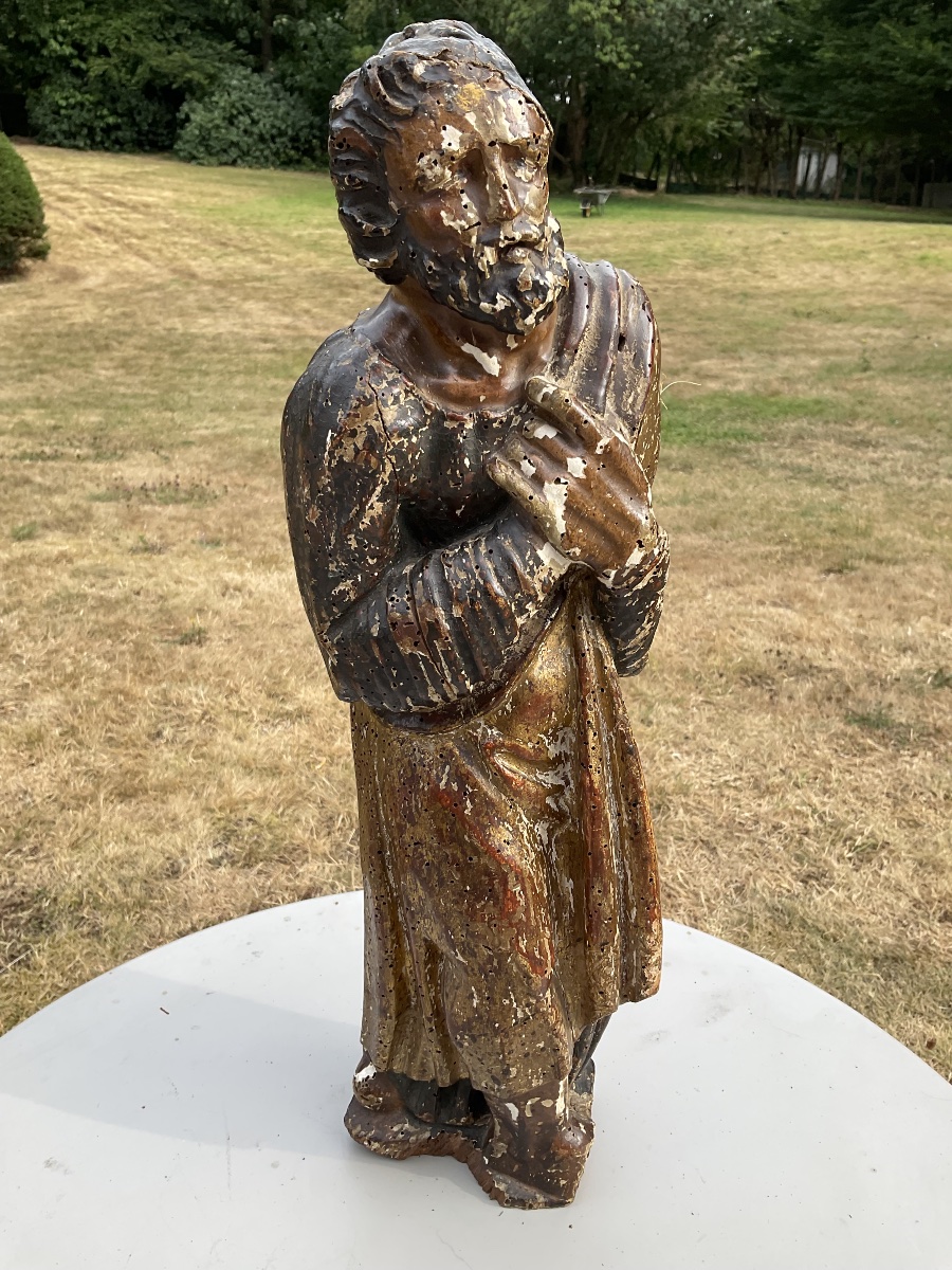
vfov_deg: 61.7
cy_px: 635
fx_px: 1063
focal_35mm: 29
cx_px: 476
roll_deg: -1.6
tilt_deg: -20.7
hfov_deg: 48.2
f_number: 1.8
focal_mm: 3
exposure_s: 1/378
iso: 16
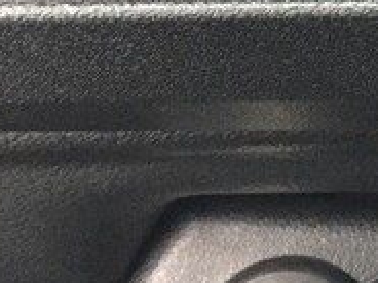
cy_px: -151
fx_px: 1136
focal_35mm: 104
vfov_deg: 13.4
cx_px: 528
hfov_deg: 17.4
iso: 320
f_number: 2.2
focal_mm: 4.15
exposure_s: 1/17
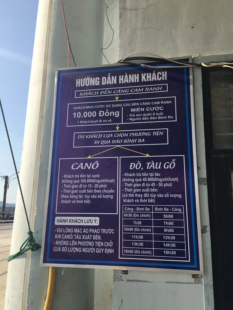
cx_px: 116
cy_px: 155
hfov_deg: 48.2
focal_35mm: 29
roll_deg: -1.6
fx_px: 260
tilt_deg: +14.3
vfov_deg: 61.7
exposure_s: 1/1115
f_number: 2.2
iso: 25
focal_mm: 4.15
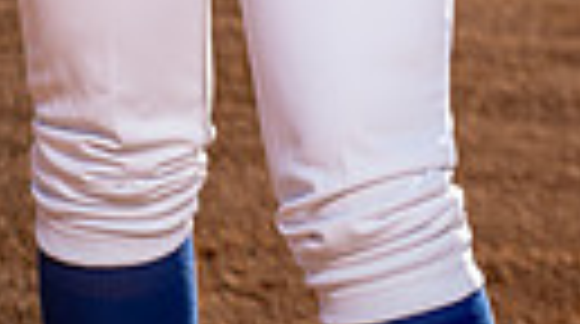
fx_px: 3822
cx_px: 220
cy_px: -662
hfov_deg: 8.7
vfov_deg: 4.6
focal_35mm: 249
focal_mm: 68
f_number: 5.6
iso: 100
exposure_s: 1/250
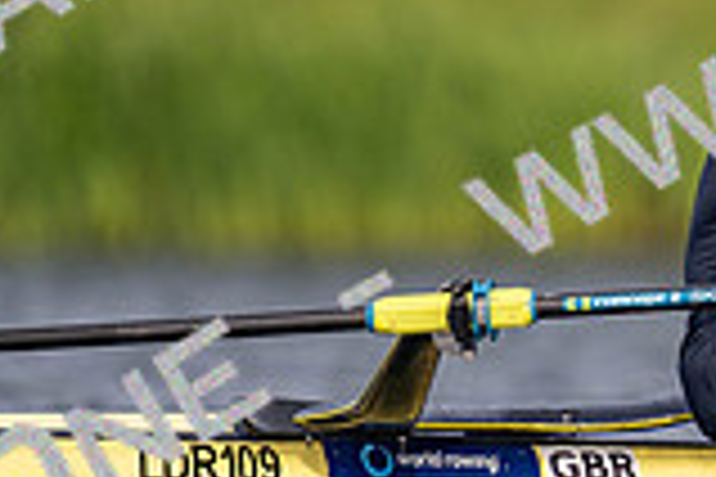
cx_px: 1022
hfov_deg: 0.9
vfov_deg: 0.6
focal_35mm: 2194
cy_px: 268
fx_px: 43633
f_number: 4
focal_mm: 600
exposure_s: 1/2500
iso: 320
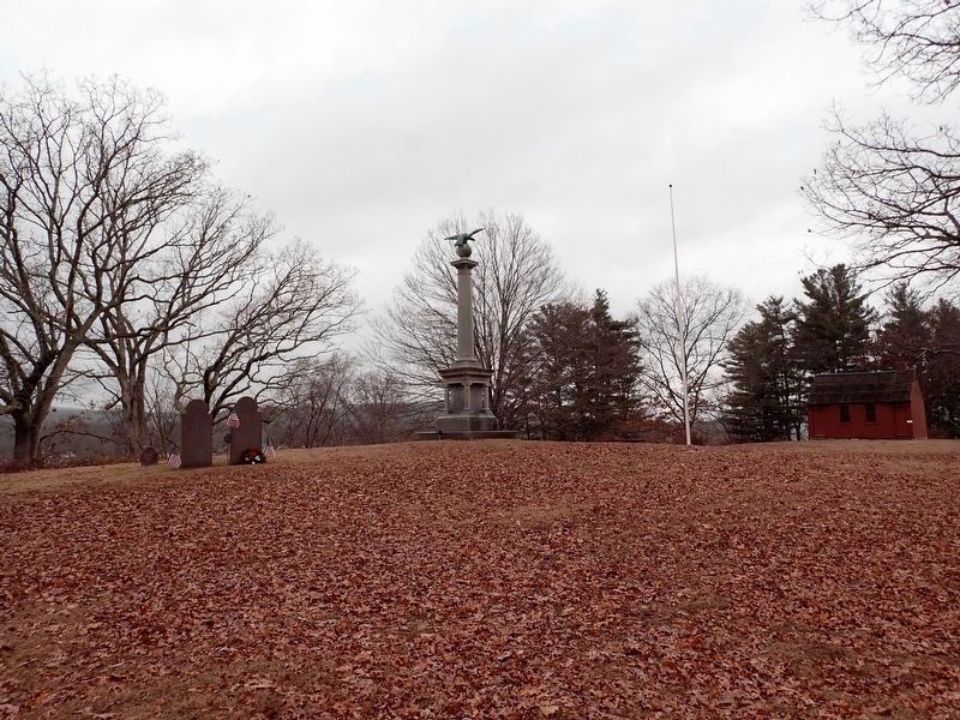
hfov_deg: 69.4
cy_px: 360
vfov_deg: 54.9
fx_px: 693
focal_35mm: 25
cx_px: 480
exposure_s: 1/160
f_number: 2.8
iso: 100
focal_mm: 4.5
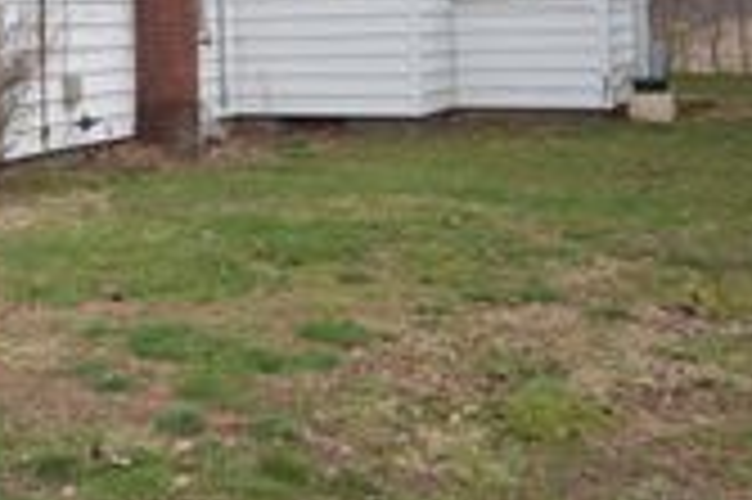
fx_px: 1315
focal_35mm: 63
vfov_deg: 20.6
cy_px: -32
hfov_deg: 29.5
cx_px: -23
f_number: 4.8
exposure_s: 1/125
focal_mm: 14
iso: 110
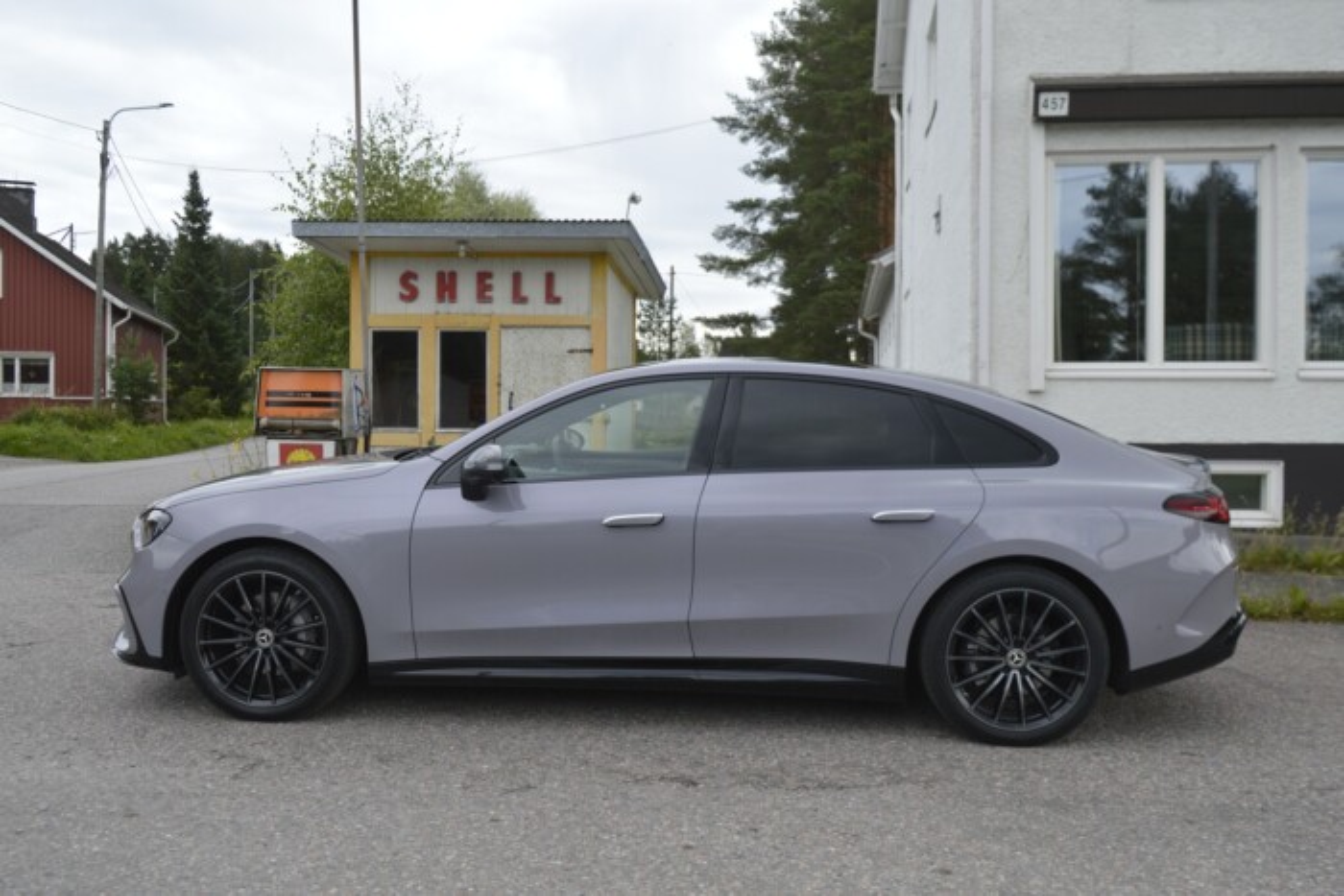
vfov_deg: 40.0
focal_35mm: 33
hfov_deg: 57.2
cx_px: 672
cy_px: 448
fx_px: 1232
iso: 100
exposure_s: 1/200
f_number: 7.1
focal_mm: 22
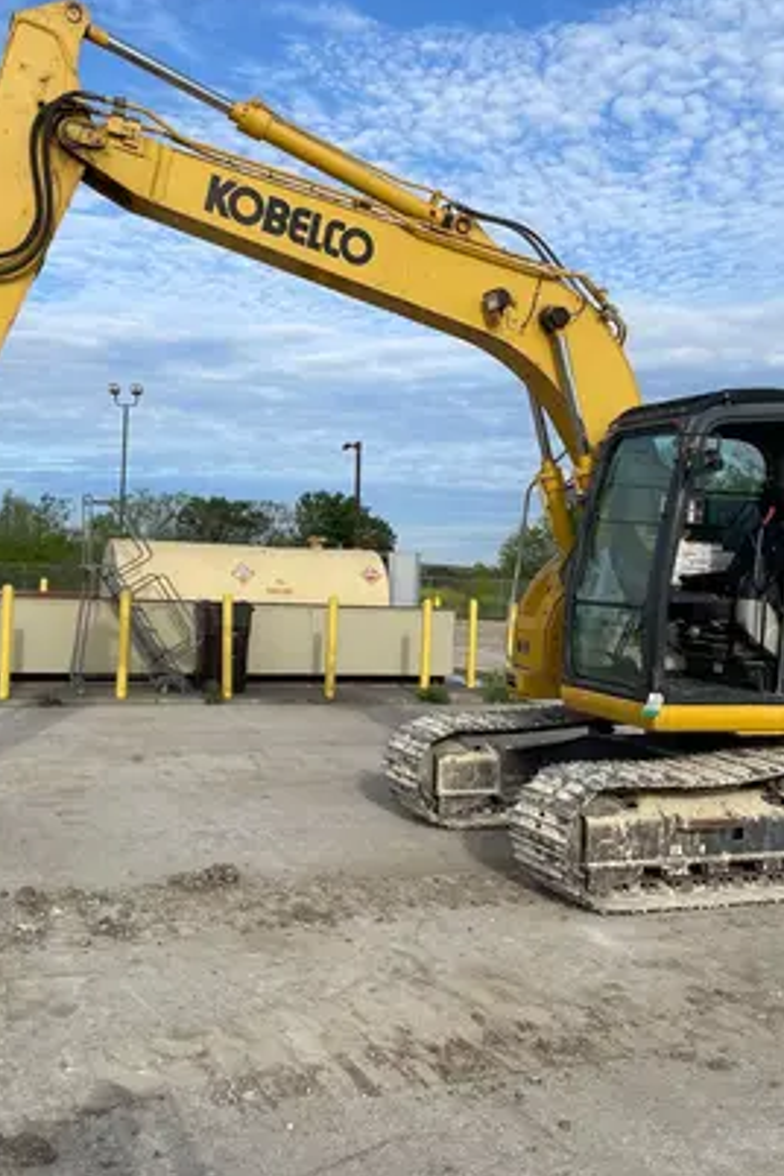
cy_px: 578
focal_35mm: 37
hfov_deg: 35.9
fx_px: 1209
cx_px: 421
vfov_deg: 51.9
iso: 32
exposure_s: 1/3610
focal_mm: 4.2
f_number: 1.6
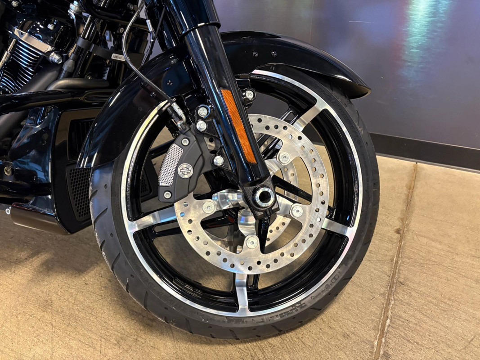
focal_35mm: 26
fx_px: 360
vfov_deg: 53.1
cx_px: 240
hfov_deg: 67.3
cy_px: 180
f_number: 1.6
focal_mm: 5.96
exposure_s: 1/60
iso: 500
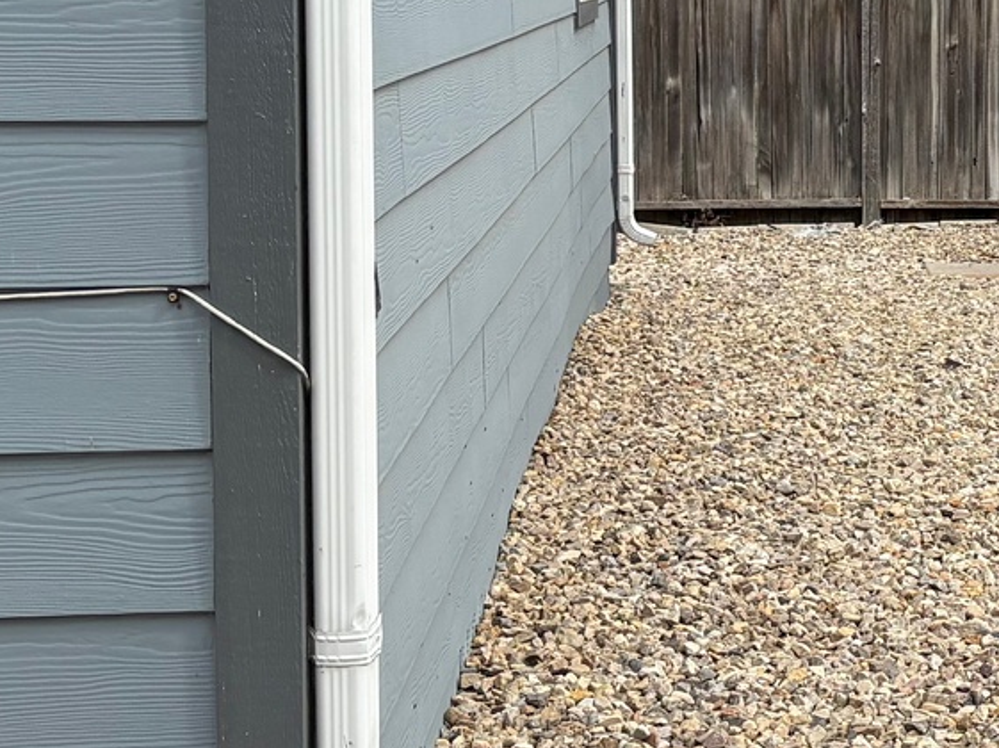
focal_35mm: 95
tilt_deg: -3.2
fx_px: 2740
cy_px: 125
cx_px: 1209
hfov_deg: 19.4
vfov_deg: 15.4
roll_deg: +0.0
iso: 50
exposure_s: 1/1706
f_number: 1.6
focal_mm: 5.96
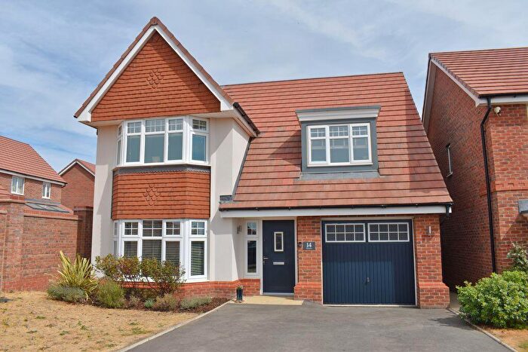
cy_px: 176
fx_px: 396
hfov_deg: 67.4
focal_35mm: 27
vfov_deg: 47.9
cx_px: 264
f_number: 9
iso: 100
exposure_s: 1/320
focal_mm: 18
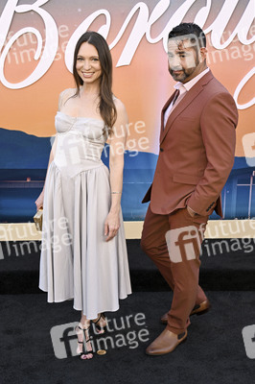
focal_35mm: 44
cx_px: 128
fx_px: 468
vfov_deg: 44.5
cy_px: 192
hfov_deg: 30.5
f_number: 7.1
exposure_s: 1/320
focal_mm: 44
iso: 640
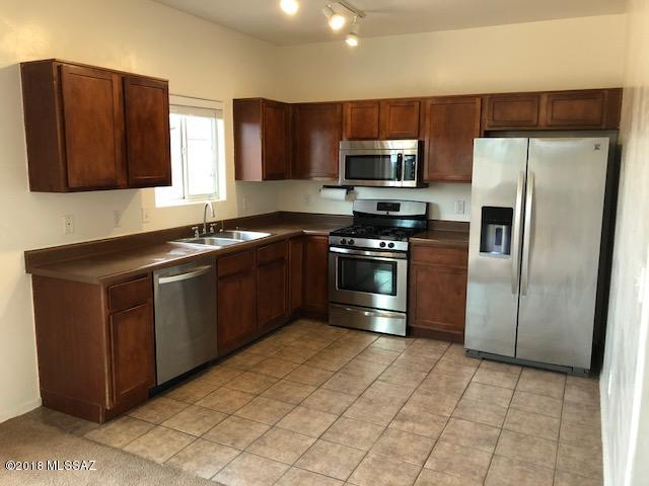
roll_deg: -0.7
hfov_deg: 63.4
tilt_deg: -9.6
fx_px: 525
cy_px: 243
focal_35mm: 28
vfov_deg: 49.7
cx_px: 324
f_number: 1.8
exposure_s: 1/15
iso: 80
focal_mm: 3.99
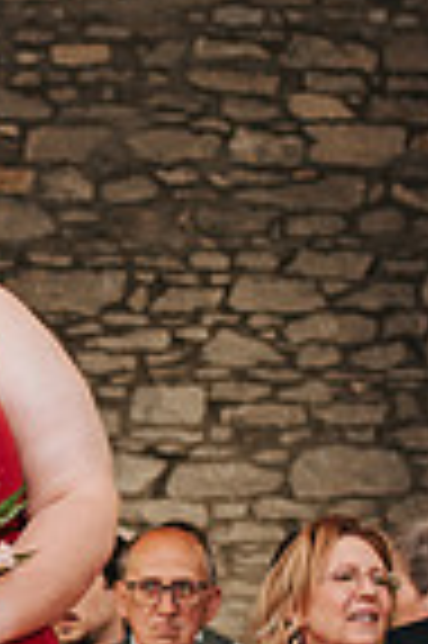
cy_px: 621
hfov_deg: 8.2
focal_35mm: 165
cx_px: -147
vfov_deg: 12.3
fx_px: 2949
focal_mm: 35
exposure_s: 1/200
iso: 1000
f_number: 2.8
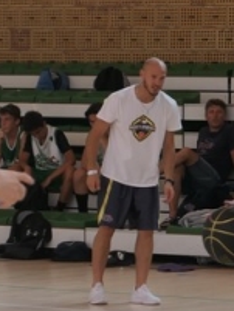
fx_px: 2719
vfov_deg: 6.5
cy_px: 275
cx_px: 236
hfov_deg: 4.9
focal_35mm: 302
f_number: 2.8
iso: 160
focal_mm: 25.8
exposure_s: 1/125
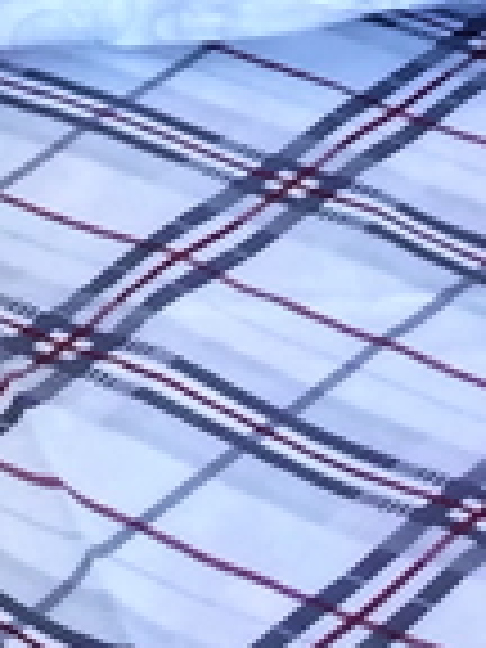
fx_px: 4081
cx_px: -1094
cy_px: -1467
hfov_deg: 6.2
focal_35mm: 218
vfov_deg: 7.6
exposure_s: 1/33
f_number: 2.2
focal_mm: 4.15
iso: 50
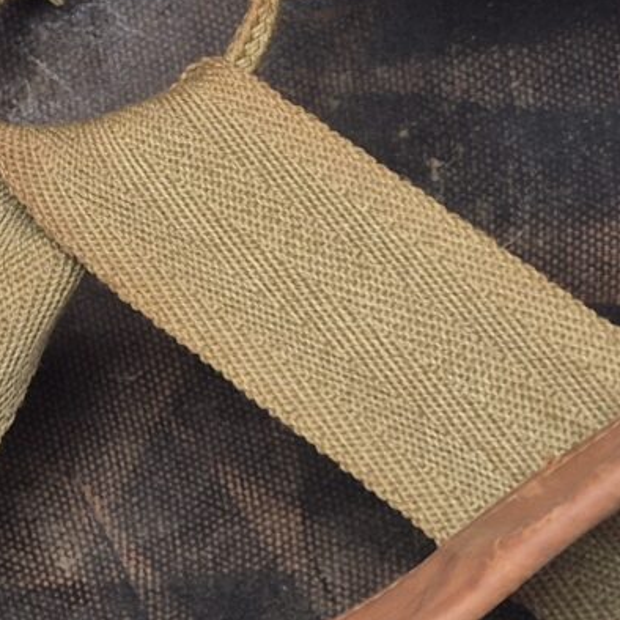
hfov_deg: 12.9
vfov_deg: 13.0
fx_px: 2675
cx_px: -132
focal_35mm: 132
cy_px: -58
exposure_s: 1/229
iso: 25
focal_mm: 5.4
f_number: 1.8
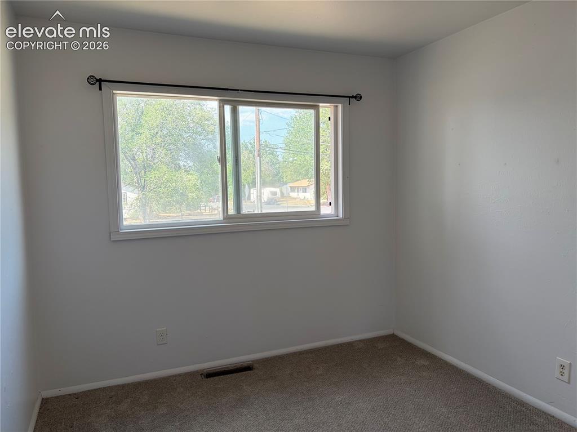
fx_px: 433
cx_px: 288
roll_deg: +0.6
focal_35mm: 26
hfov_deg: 67.3
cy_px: 216
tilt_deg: -3.2
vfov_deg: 53.0
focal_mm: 5.96
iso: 50
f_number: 1.6
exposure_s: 1/174
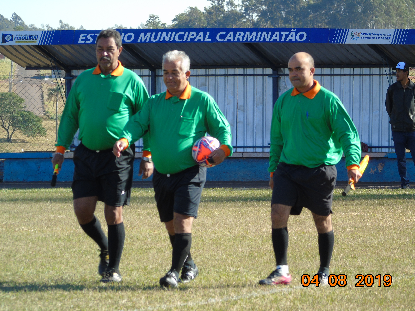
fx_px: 3848
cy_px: 156
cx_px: 206
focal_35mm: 321
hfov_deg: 6.2
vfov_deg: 4.6
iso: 80
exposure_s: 1/160
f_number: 5.1
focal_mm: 57
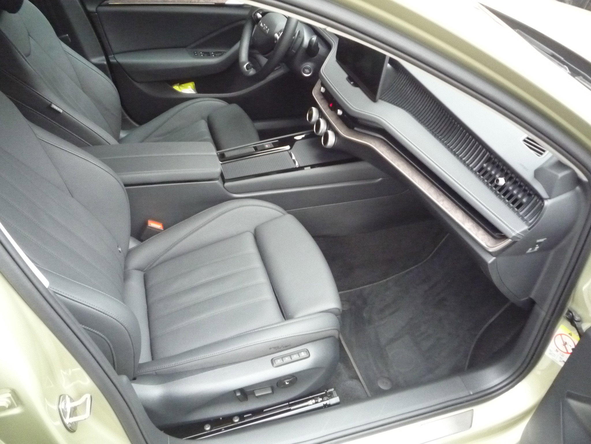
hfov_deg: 60.0
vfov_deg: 46.8
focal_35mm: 30
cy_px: 222
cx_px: 296
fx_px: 512
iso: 800
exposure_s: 1/30
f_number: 3.3
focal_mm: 5.2
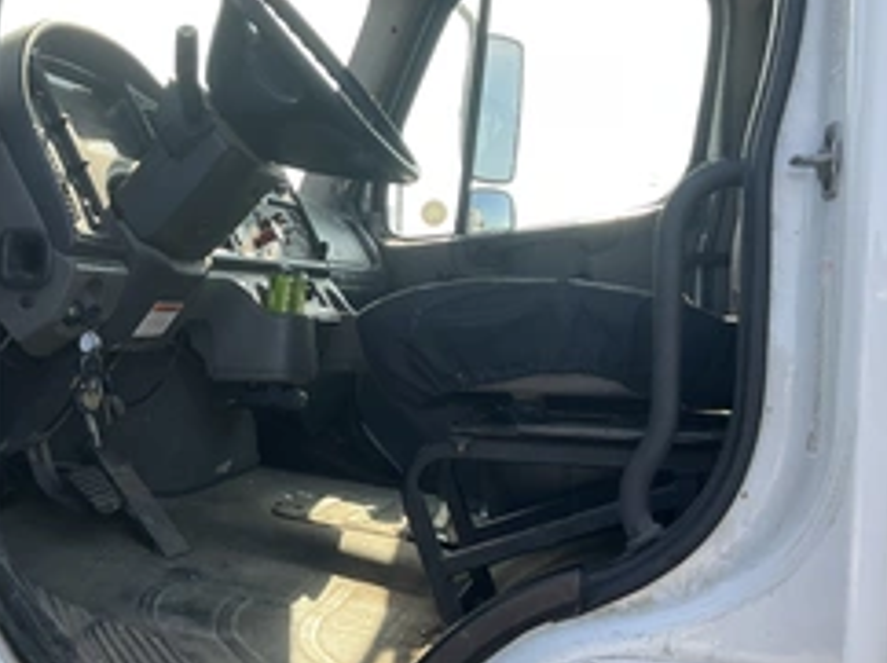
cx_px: 271
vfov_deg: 30.2
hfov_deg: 39.1
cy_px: 370
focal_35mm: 48
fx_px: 1229
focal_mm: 3
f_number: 1.8
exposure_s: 1/265
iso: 25
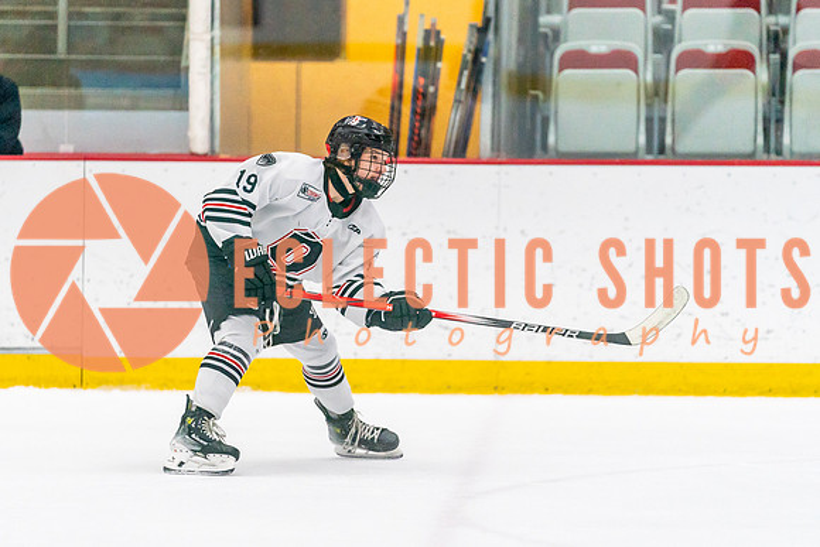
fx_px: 6590
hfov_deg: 7.1
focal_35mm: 289
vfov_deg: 4.8
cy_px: 297
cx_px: 321
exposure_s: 1/1250
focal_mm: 200
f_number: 2.8
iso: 3200
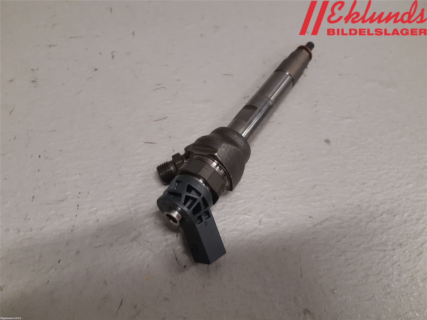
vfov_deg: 53.1
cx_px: 214
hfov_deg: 67.3
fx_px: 321
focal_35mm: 26
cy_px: 160
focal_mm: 3.93
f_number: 1.7
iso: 125
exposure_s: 1/50
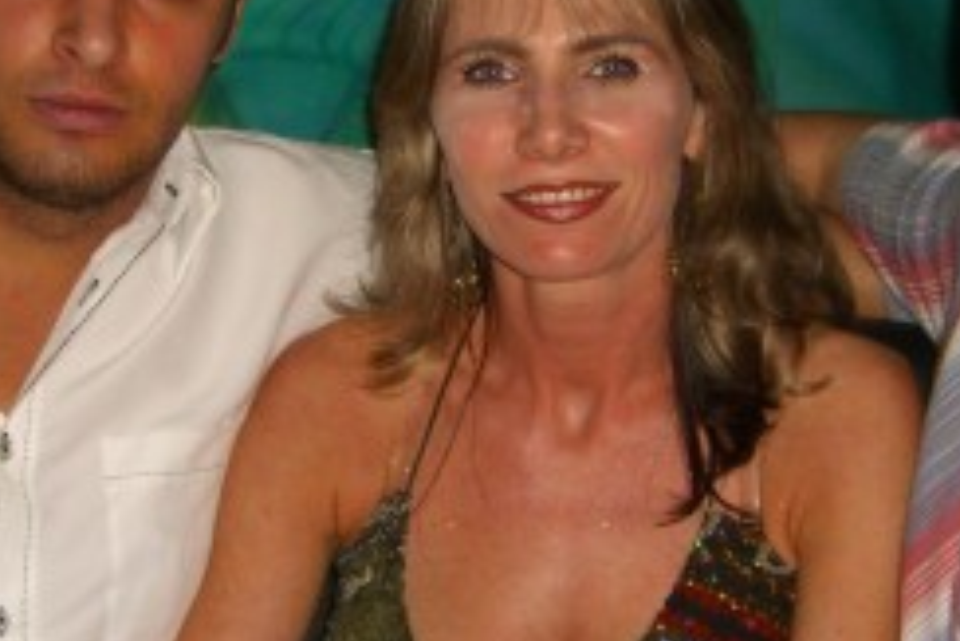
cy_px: 283
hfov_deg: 21.0
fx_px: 2588
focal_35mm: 97
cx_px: 511
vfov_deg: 14.1
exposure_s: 1/60
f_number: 2.8
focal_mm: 7.9
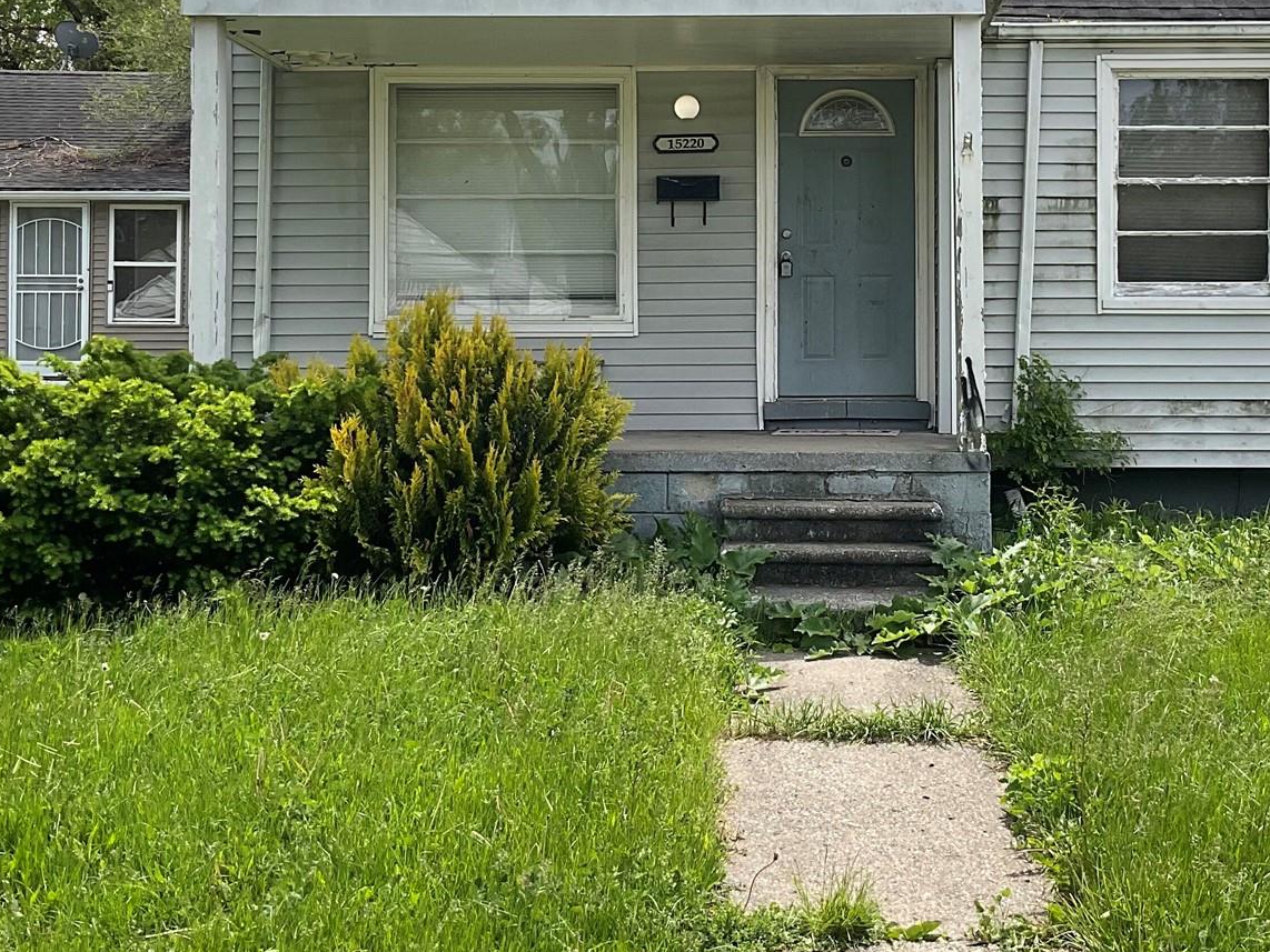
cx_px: 810
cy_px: 298
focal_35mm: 52
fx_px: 1908
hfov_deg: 36.6
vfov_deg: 27.8
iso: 16
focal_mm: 3
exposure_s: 1/1250
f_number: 1.8
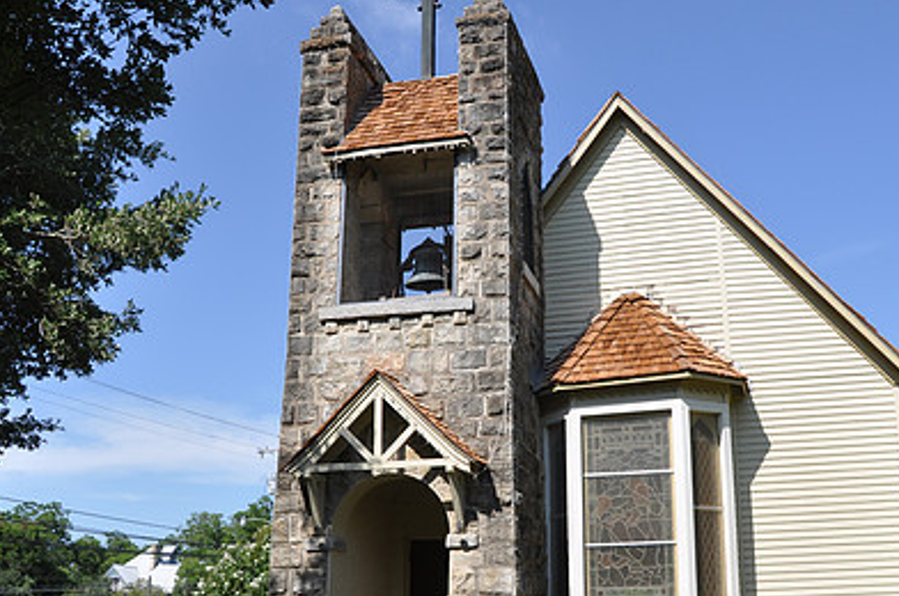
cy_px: 361
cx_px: 511
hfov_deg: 48.4
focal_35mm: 40
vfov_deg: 33.2
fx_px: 997
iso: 200
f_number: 8
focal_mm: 18
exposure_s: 1/250
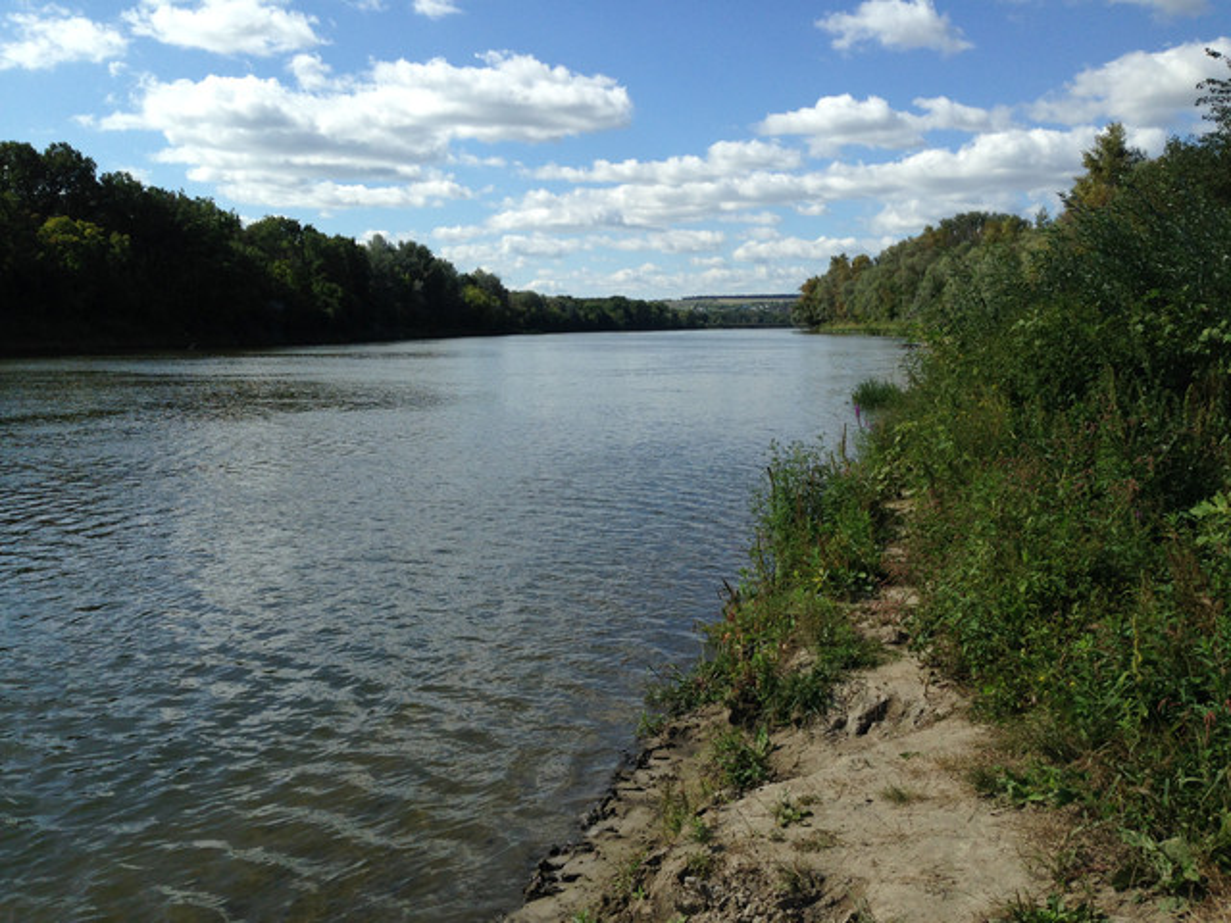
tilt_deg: -8.2
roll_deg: +1.5
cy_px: 462
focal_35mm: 33
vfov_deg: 42.9
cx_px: 616
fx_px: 1174
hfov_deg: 55.4
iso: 50
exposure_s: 1/2463
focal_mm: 4.12
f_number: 2.4
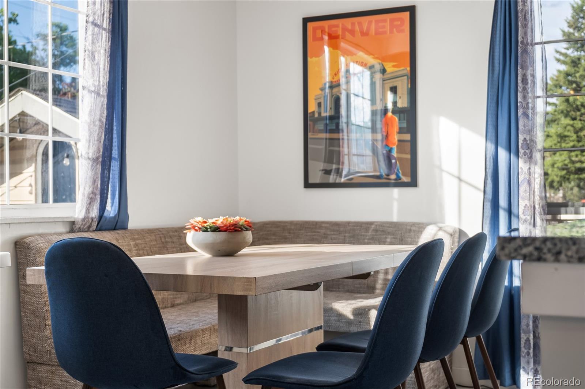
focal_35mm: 48
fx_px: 780
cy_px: 194
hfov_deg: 41.1
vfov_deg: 28.0
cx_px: 292
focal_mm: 32.5
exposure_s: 1/30
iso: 160
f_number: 4
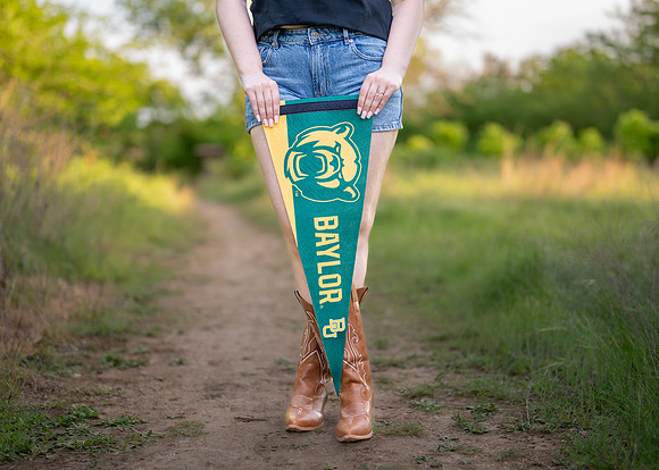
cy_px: 243
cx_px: 328
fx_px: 1187
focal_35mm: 63
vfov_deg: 22.4
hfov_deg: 31.0
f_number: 1.2
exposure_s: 1/1250
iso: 320
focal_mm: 50
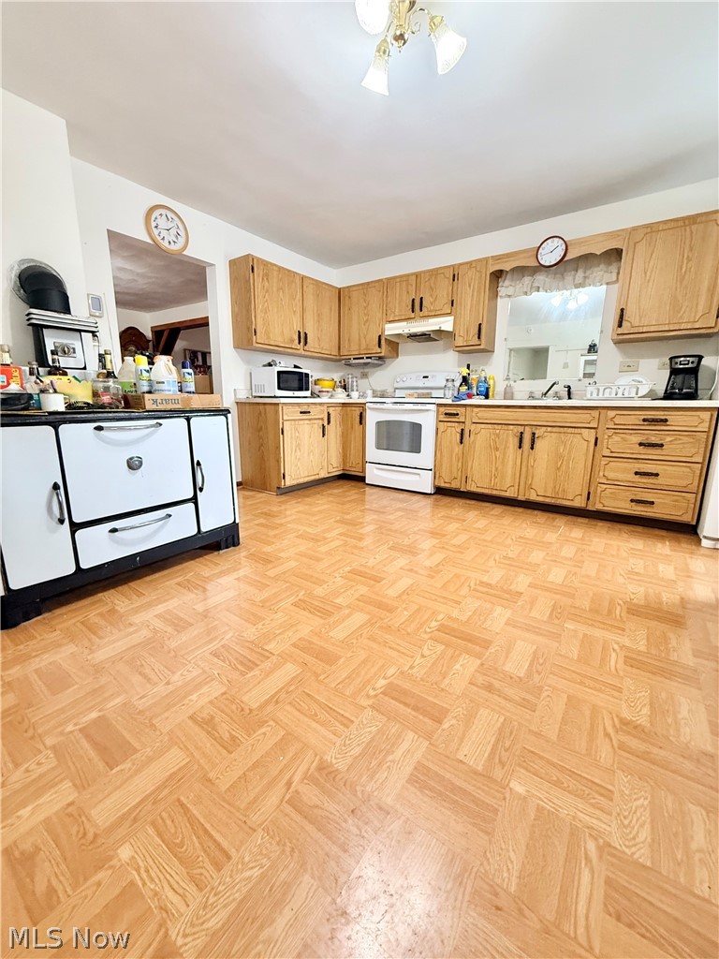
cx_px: 360
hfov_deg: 85.7
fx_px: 388
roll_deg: -0.2
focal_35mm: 14
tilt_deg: -10.9
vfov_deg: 102.1
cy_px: 480
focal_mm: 2.22
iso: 320
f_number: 2.2
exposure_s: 1/60
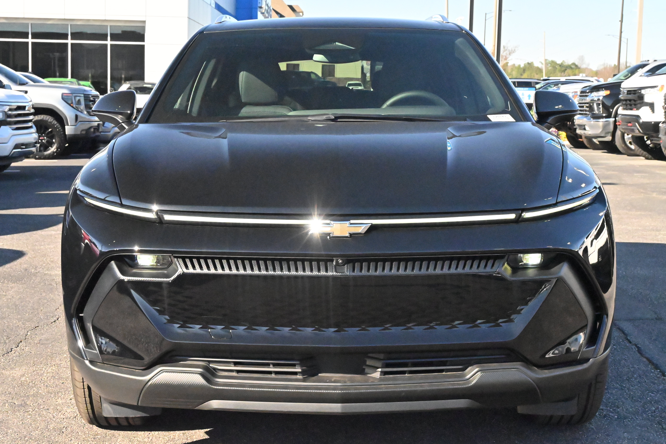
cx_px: 333
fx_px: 1082
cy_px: 222
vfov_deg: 23.2
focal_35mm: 58
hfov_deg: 34.2
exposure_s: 1/4000
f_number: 9
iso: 11400
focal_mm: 39
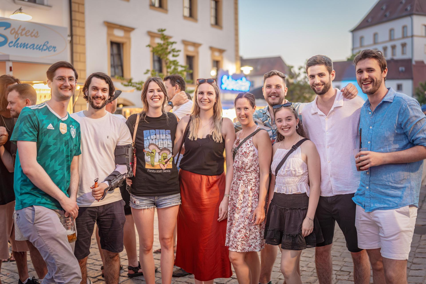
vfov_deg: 37.9
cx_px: 213
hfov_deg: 54.4
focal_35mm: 35
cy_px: 142
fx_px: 414
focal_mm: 35
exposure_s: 1/160
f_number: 1.2
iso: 1250
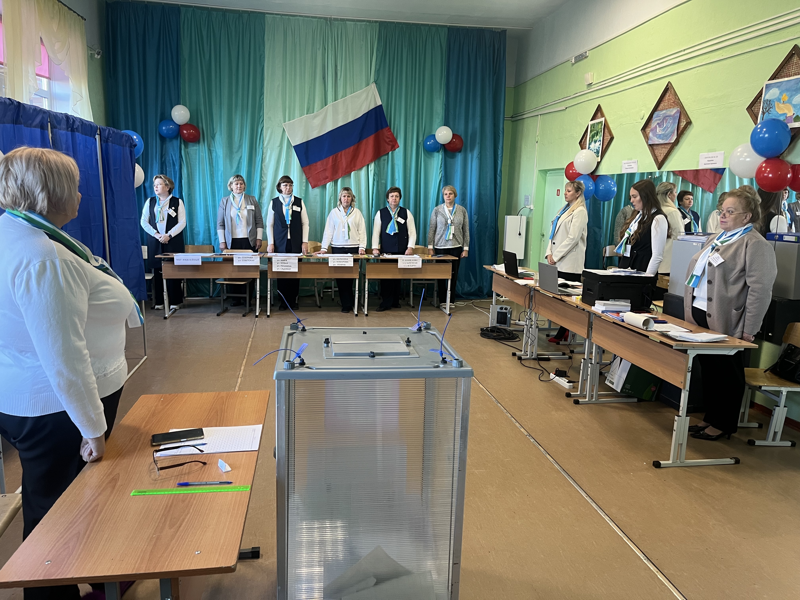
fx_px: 601
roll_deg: -1.8
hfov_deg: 67.3
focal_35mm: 26
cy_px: 300
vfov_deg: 53.1
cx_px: 400
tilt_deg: -9.6
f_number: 1.6
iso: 100
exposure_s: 1/50
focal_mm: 5.1
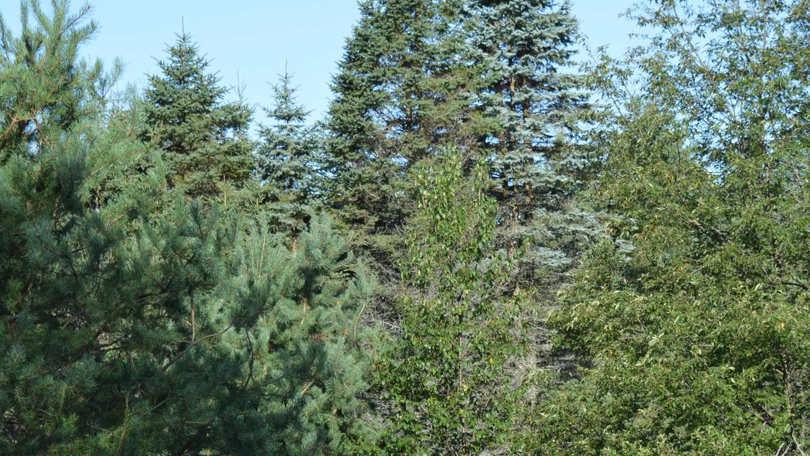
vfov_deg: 8.2
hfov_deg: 14.5
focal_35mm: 147
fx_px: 3157
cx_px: 647
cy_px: 313
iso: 100
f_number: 8
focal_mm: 46
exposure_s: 1/250
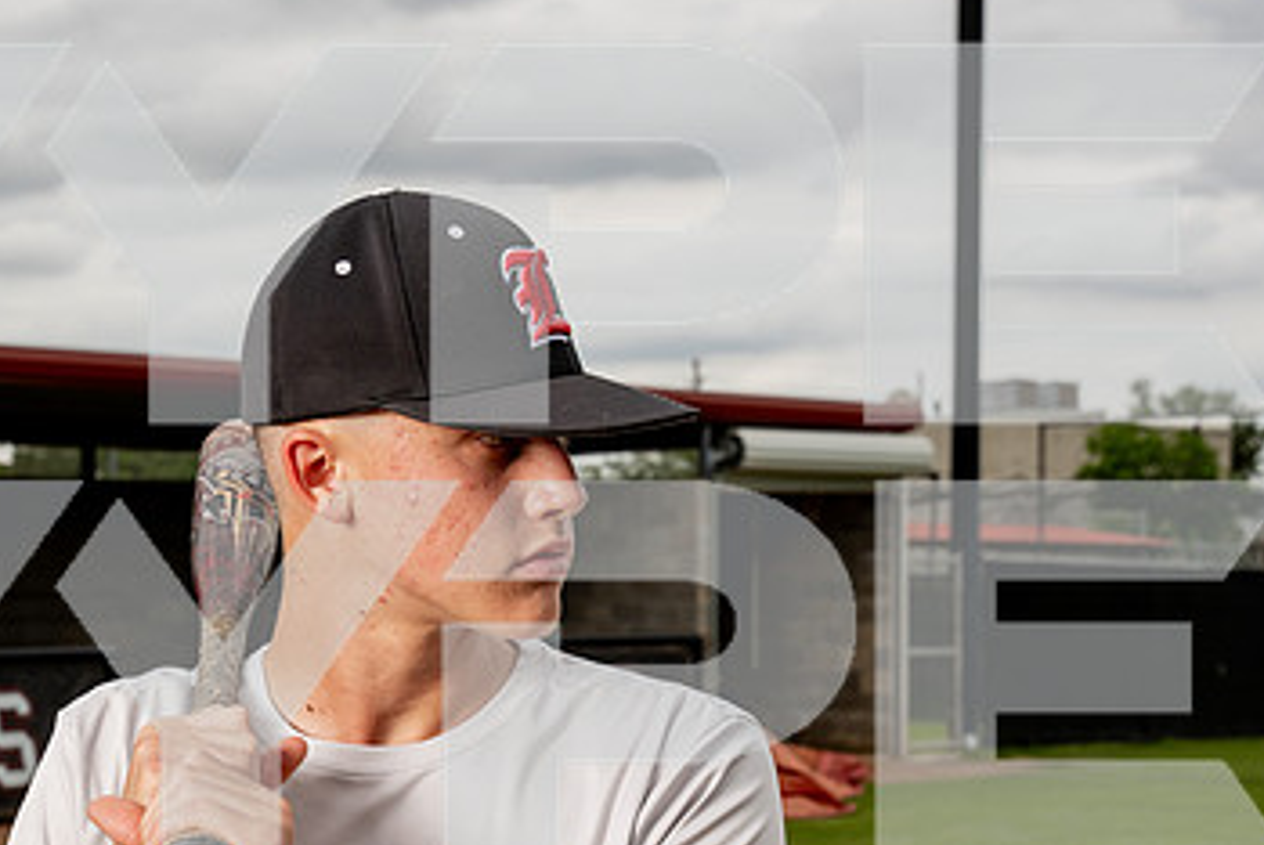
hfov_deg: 23.2
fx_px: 3057
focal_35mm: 87
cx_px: 365
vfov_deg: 15.7
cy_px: 647
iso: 50
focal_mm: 50
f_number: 8
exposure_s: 1/250
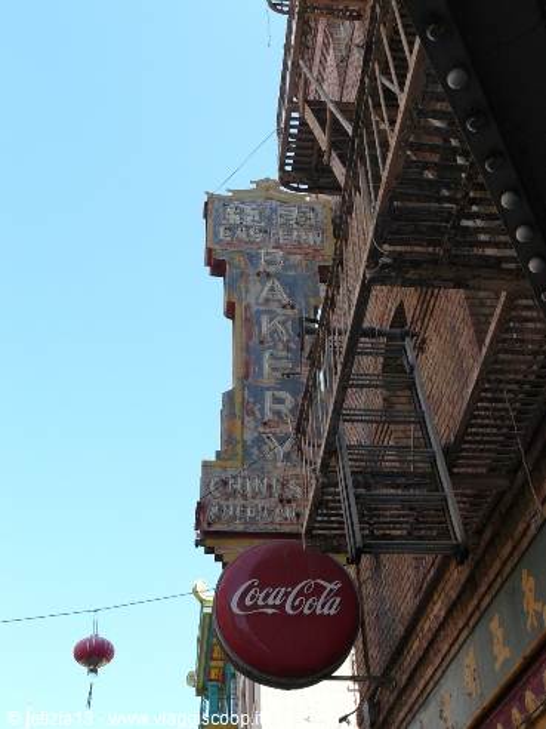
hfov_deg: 35.1
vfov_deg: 45.8
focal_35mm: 41
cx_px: 273
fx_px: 862
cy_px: 364
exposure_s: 1/200
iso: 100
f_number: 4.5
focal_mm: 6.9
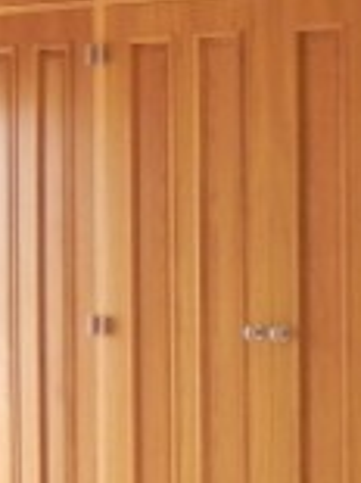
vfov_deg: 14.5
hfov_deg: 10.2
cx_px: 688
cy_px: 243
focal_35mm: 136
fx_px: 1894
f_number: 2.8
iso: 160
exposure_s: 1/41.8
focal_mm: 5.9
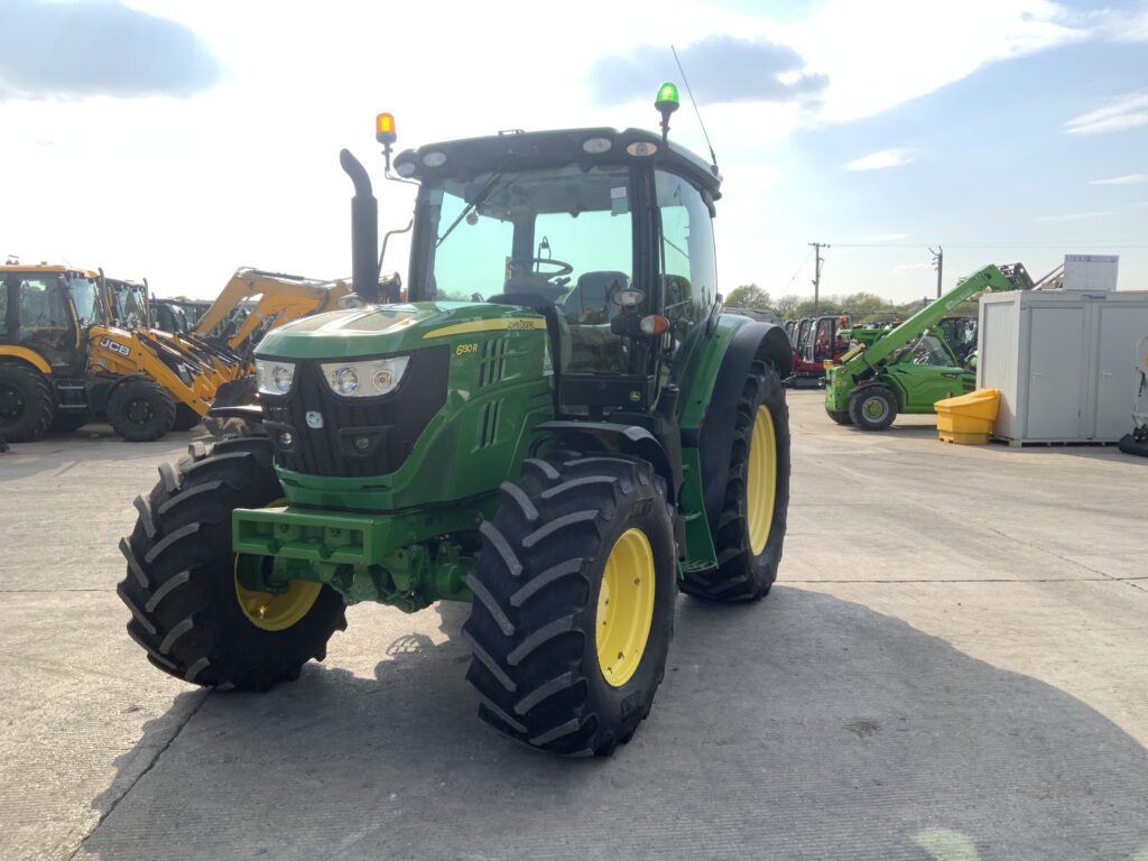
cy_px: 430
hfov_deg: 61.7
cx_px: 574
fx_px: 962
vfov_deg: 48.2
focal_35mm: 29
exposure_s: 1/403
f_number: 1.8
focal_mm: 3
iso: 16
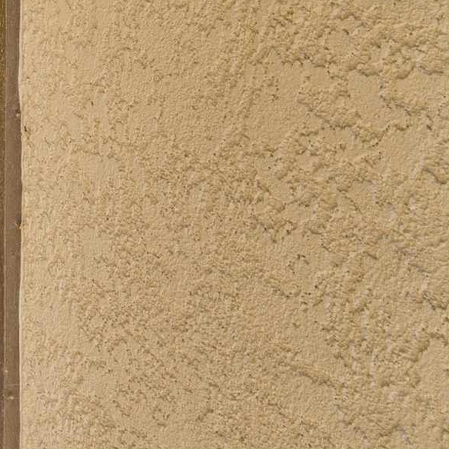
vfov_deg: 20.5
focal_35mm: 77
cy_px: -128
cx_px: -679
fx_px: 1135
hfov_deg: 13.9
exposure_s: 1/25
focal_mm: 17.3
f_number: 13
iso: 400
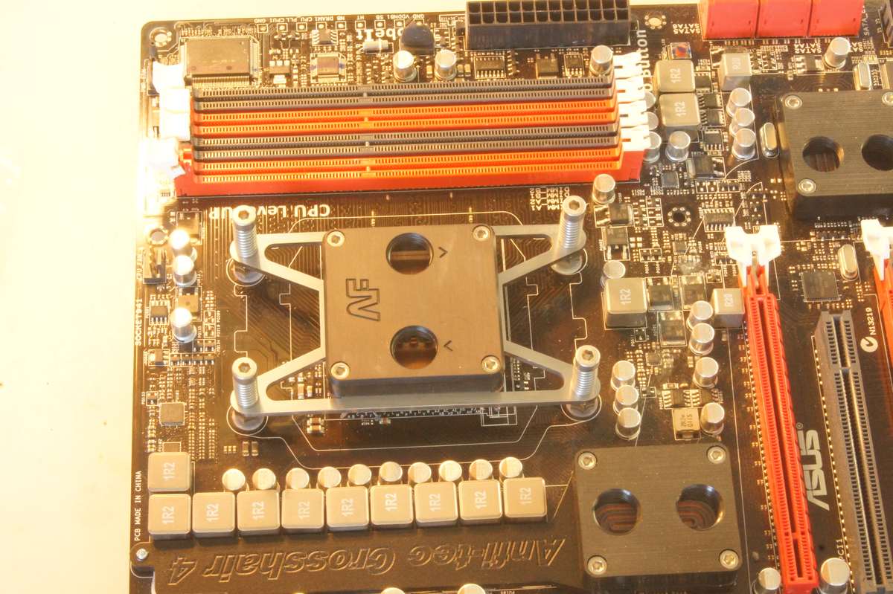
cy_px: 297
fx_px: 2046
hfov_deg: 24.6
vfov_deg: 16.5
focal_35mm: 82
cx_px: 446
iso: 1600
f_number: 36
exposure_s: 1
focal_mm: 55
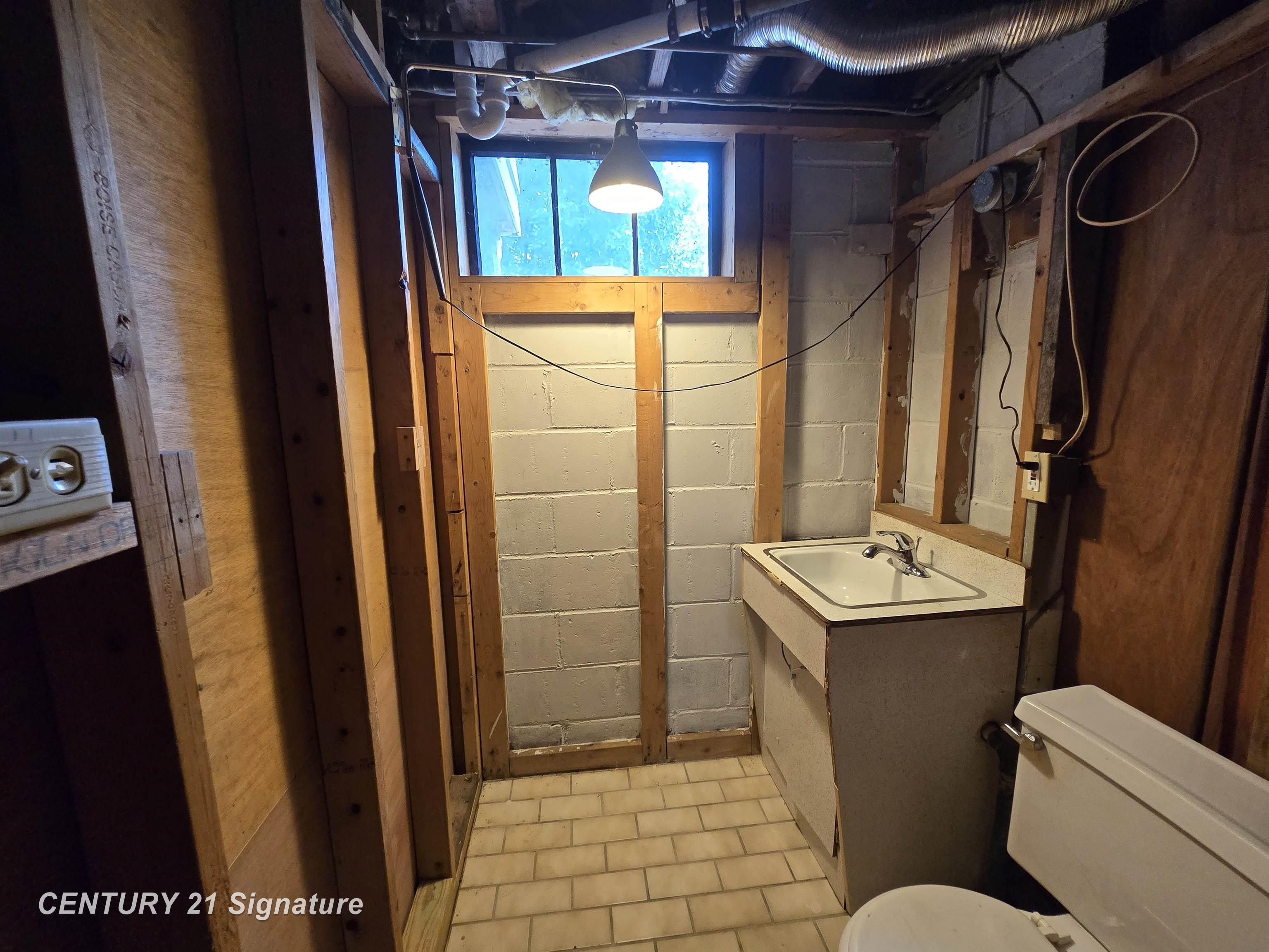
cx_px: 634
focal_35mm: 13
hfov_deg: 106.2
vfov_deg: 89.9
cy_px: 476
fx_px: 477
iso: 320
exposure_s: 1/60
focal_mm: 2.2
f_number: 2.2
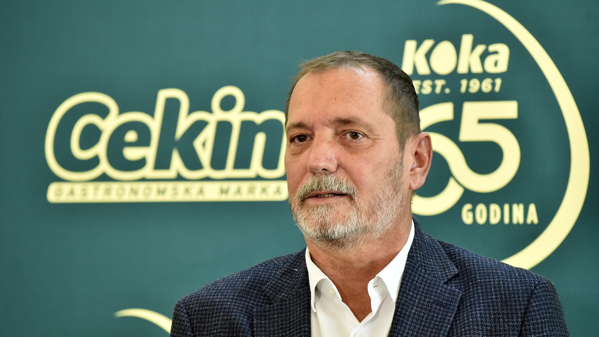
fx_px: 3336
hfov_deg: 10.3
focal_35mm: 210
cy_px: 190
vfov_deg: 5.8
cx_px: 300
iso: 3200
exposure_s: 1/200
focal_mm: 200
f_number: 5
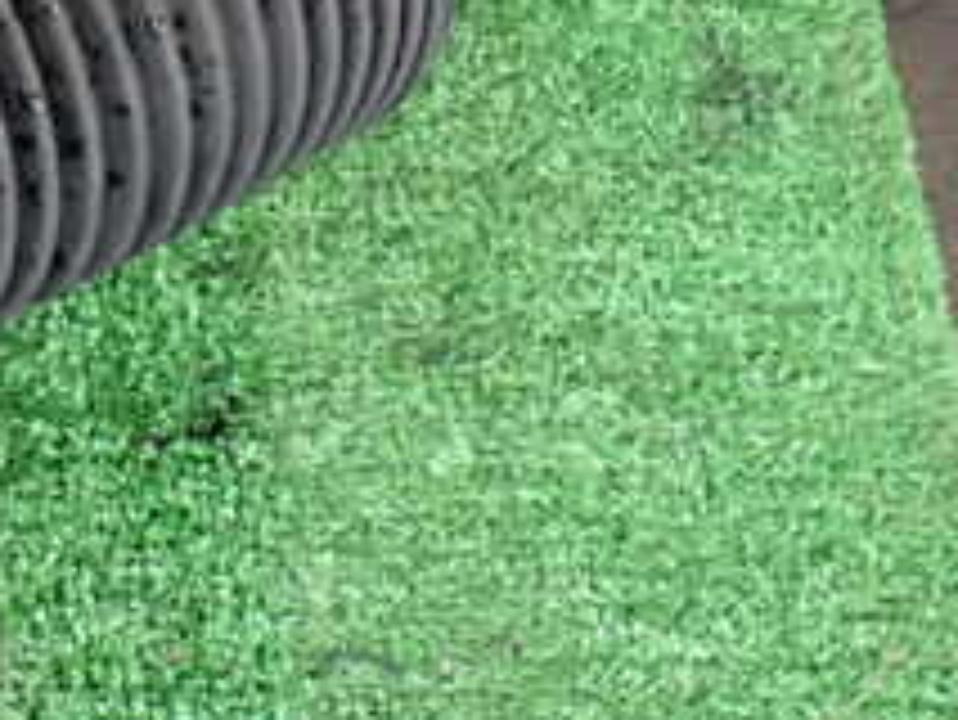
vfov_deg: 12.0
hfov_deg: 15.6
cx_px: 4
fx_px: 3434
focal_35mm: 124
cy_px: 284
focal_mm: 7.84
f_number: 2.9
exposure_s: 1/40
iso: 400
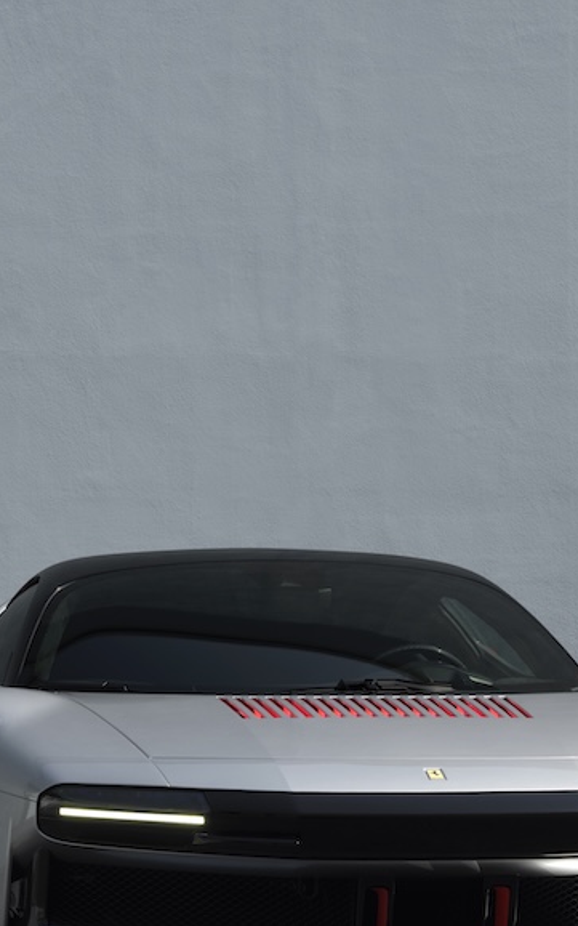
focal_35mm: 174
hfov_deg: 7.5
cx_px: 434
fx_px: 4388
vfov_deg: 12.0
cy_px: 692
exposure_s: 1/400
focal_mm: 100
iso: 500
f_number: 11
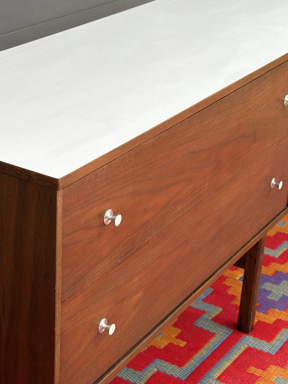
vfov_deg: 25.6
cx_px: 136
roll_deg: -1.2
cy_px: 216
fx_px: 843
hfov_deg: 19.4
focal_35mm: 76
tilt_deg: -25.1
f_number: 1.78
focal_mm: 6.76
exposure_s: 1/657
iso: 64
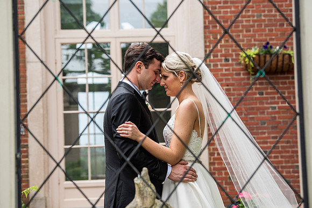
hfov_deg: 20.4
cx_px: 156
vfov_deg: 13.7
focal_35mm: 100
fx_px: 867
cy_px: 104
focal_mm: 100
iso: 1000
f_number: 4.5
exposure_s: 1/250
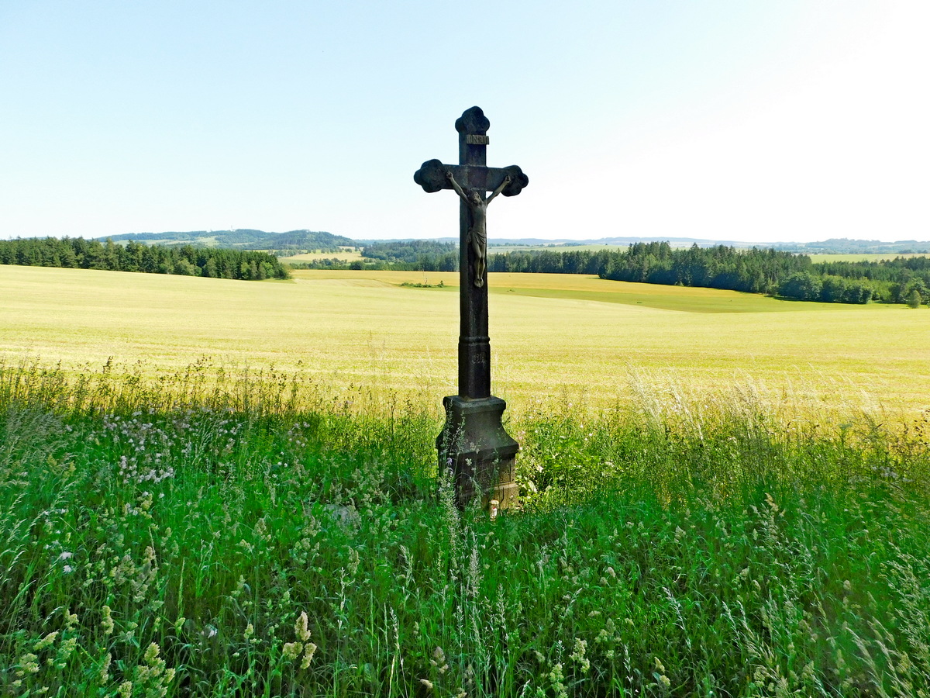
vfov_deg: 58.9
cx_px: 465
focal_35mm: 23
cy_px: 349
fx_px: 618
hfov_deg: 73.9
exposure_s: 1/800
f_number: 3
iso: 125
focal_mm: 4
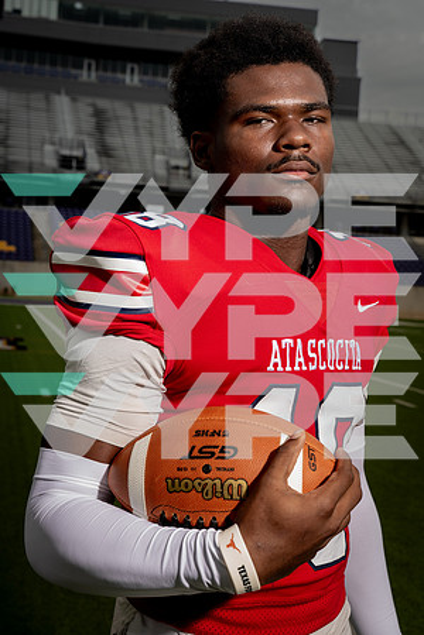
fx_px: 883
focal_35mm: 50
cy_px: 318
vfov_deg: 39.6
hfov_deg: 27.0
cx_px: 212
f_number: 8
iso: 100
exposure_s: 1/250
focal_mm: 50
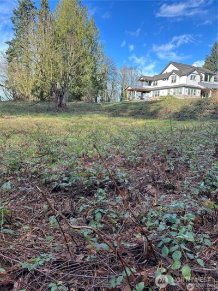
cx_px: 109
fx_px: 201
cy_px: 146
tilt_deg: -5.3
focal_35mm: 24
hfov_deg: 56.8
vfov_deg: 71.6
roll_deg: -1.1
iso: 80
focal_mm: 6.86
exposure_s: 1/879
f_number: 1.78
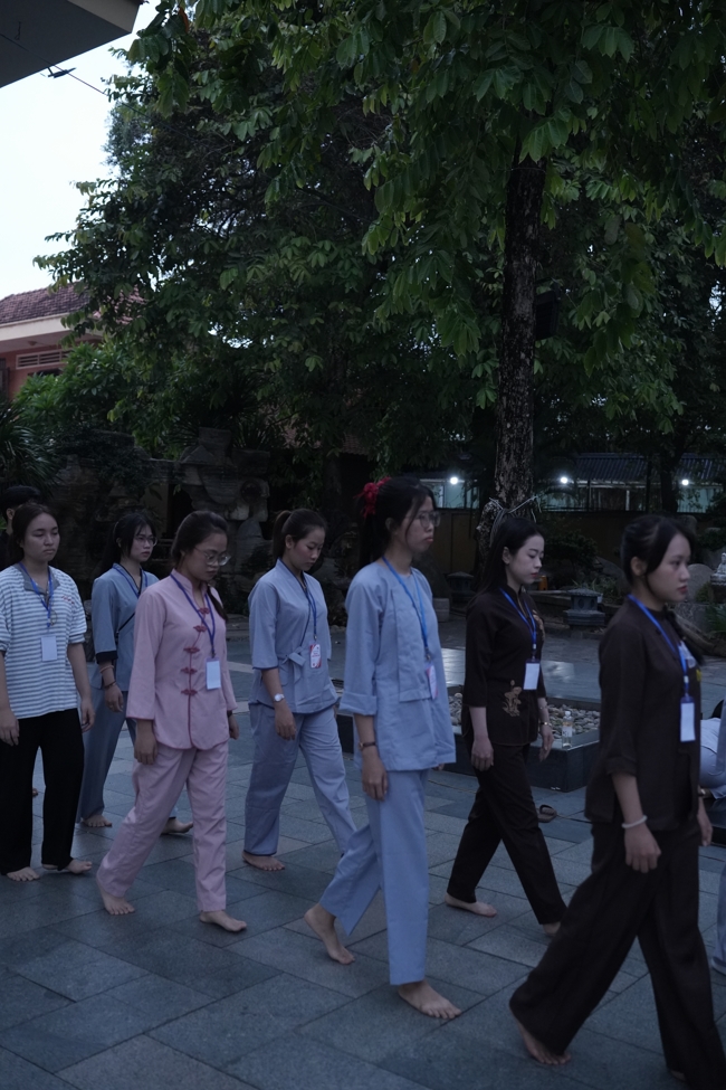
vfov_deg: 54.4
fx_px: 1059
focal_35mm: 35
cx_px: 363
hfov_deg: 37.9
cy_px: 545
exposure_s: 1/250
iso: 4000
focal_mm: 35
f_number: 2.8
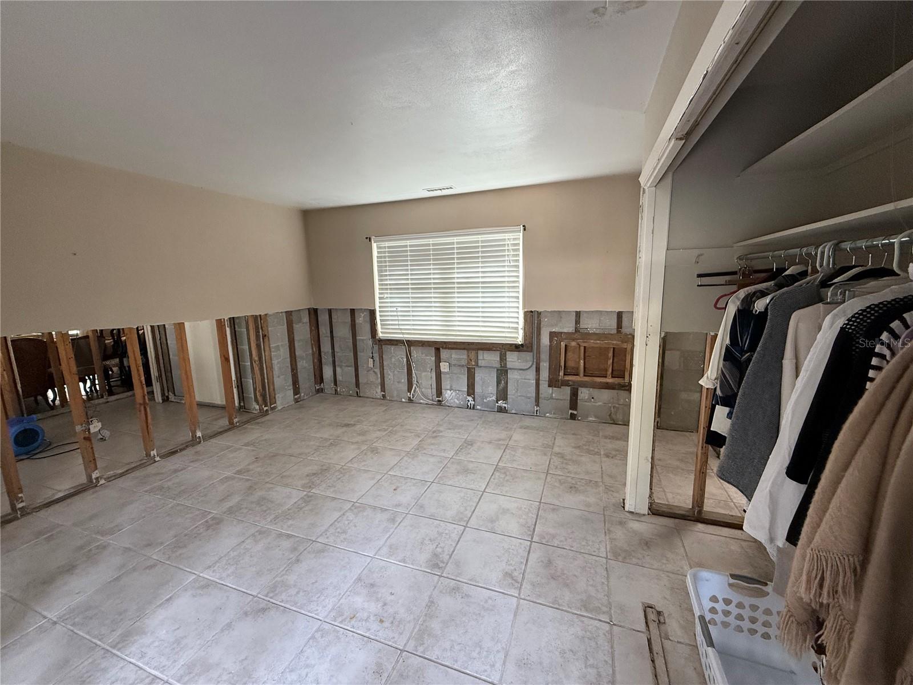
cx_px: 456
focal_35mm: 14
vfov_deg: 85.7
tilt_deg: -9.4
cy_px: 342
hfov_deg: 102.1
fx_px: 369
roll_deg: +1.0
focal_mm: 2.22
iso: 320
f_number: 2.2
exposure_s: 1/99
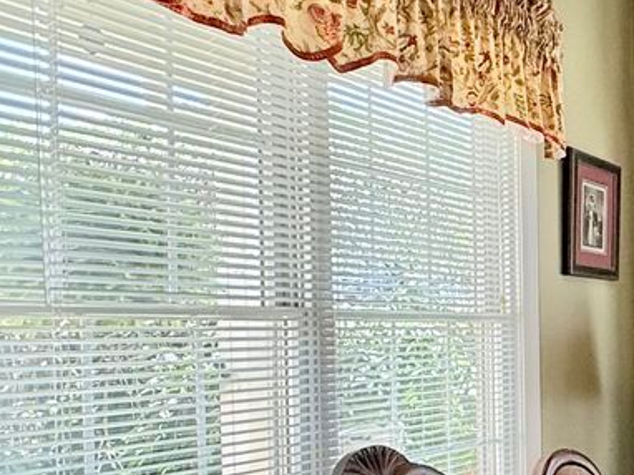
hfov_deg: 24.2
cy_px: 345
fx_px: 1007
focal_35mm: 55
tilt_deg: -1.5
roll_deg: +0.1
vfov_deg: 26.3
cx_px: 1029
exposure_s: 1/120
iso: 100
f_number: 2.2
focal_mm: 2.22
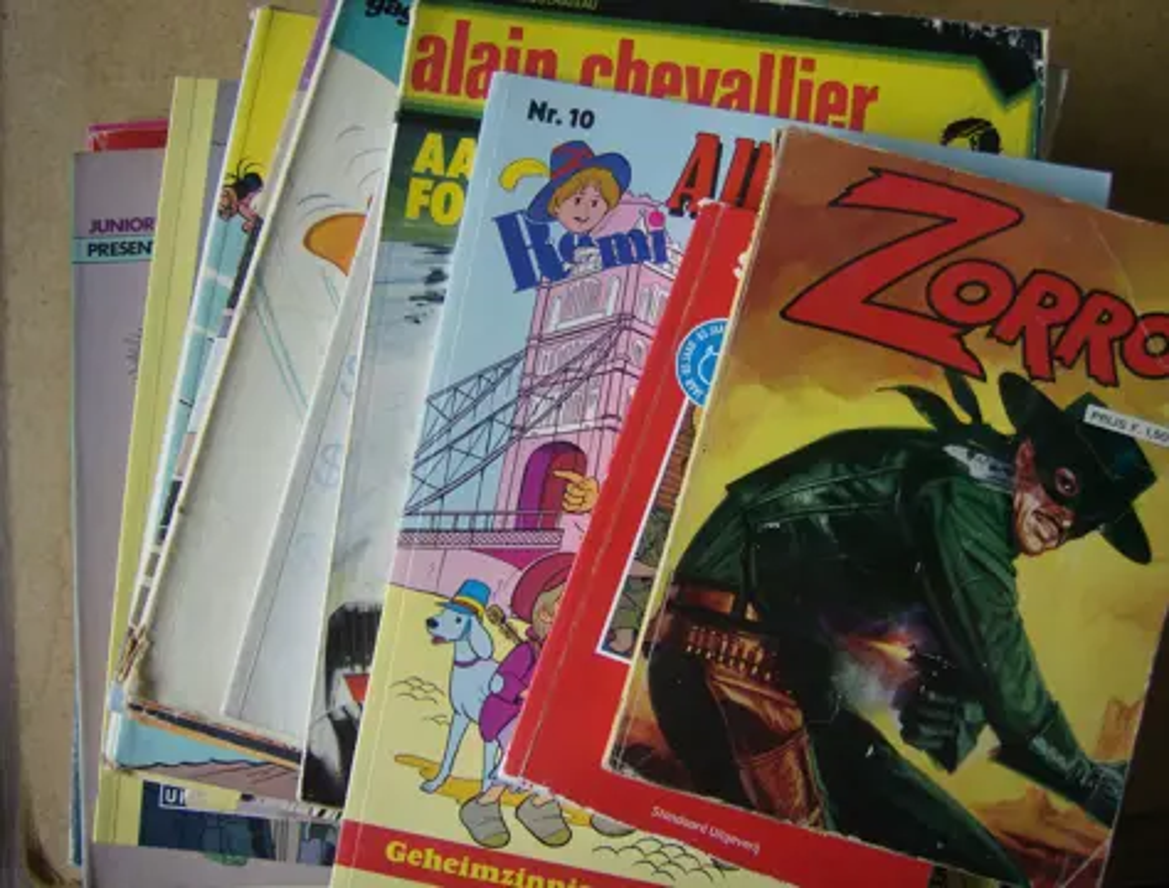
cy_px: 444
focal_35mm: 36
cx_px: 584
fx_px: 1221
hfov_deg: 51.2
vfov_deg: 40.0
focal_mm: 6
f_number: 2.8
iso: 100
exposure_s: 1/84.8
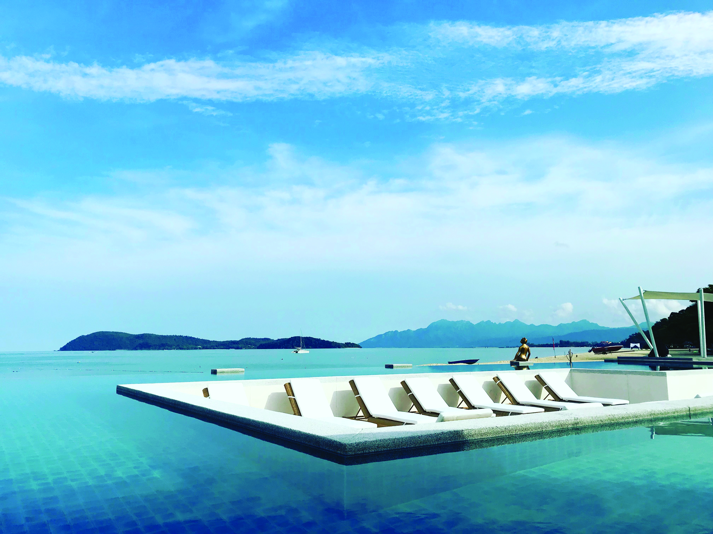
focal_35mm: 28
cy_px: 267
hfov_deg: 63.5
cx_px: 356
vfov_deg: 49.7
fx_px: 577
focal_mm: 3.99
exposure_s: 1/3831
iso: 20
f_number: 1.8
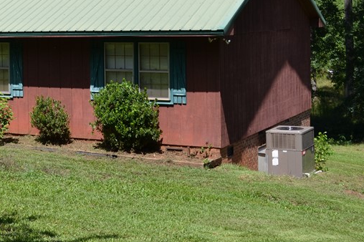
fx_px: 778
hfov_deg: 24.8
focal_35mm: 77
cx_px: -17
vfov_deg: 17.4
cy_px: 27
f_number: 7.1
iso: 100
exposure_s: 1/200
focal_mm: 24
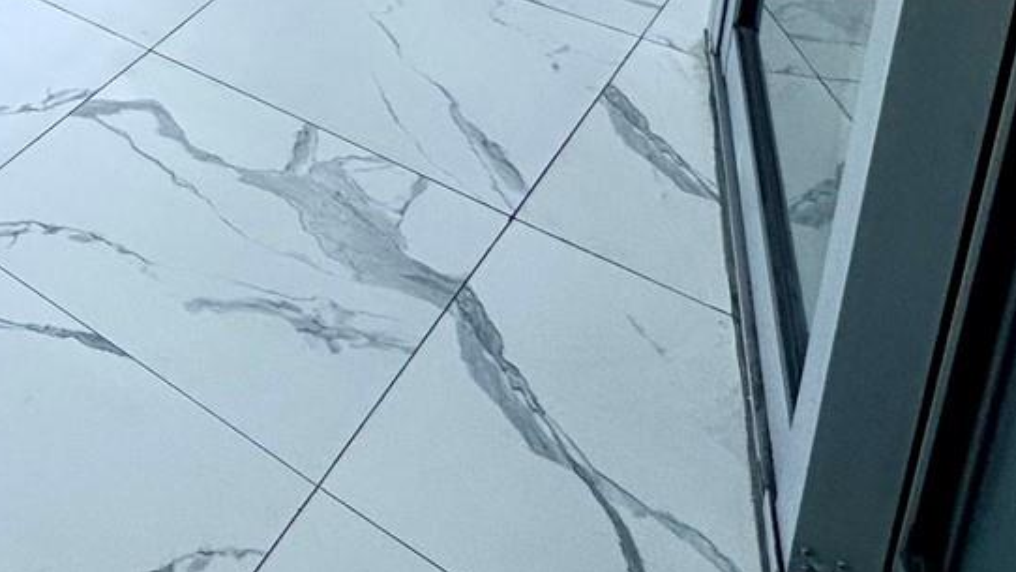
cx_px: -261
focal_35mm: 45
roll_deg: +5.2
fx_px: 1212
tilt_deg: -15.7
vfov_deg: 21.0
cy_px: -364
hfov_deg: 34.3
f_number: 2.2
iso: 40
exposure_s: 1/1789
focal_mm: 2.22
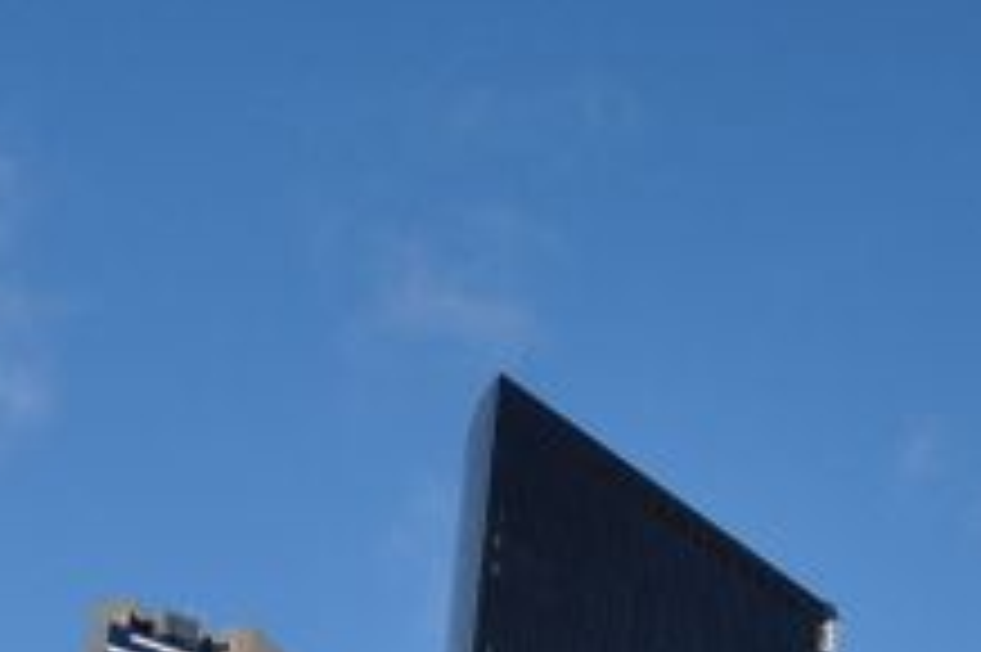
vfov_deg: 10.1
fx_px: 3458
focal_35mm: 127
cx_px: 1076
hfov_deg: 15.7
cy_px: 1223
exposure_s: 1/100
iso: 200
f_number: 9
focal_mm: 18
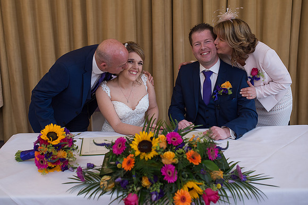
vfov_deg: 30.7
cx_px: 135
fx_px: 373
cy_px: 78
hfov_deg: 44.8
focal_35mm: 44
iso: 320
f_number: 2.8
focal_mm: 35
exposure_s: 1/100
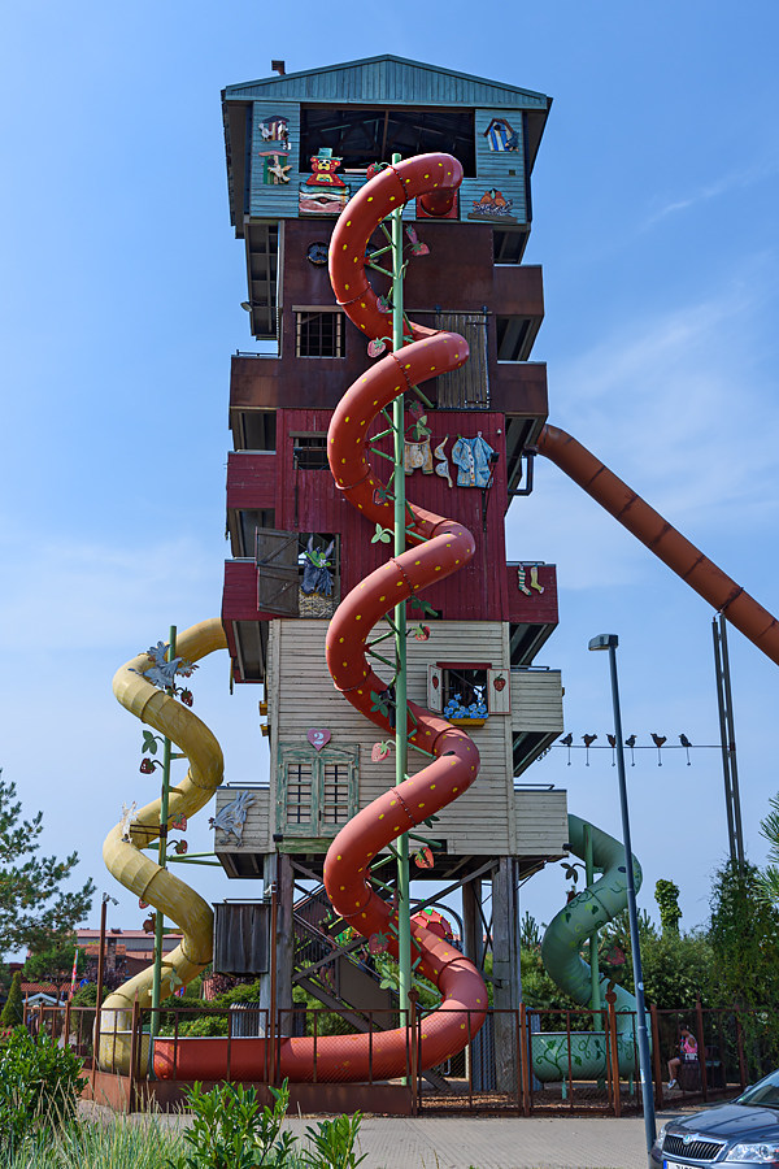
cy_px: 584
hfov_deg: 43.6
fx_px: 974
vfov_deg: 61.9
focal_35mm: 30
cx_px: 390
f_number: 5.6
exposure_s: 1/1000
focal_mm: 20
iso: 100
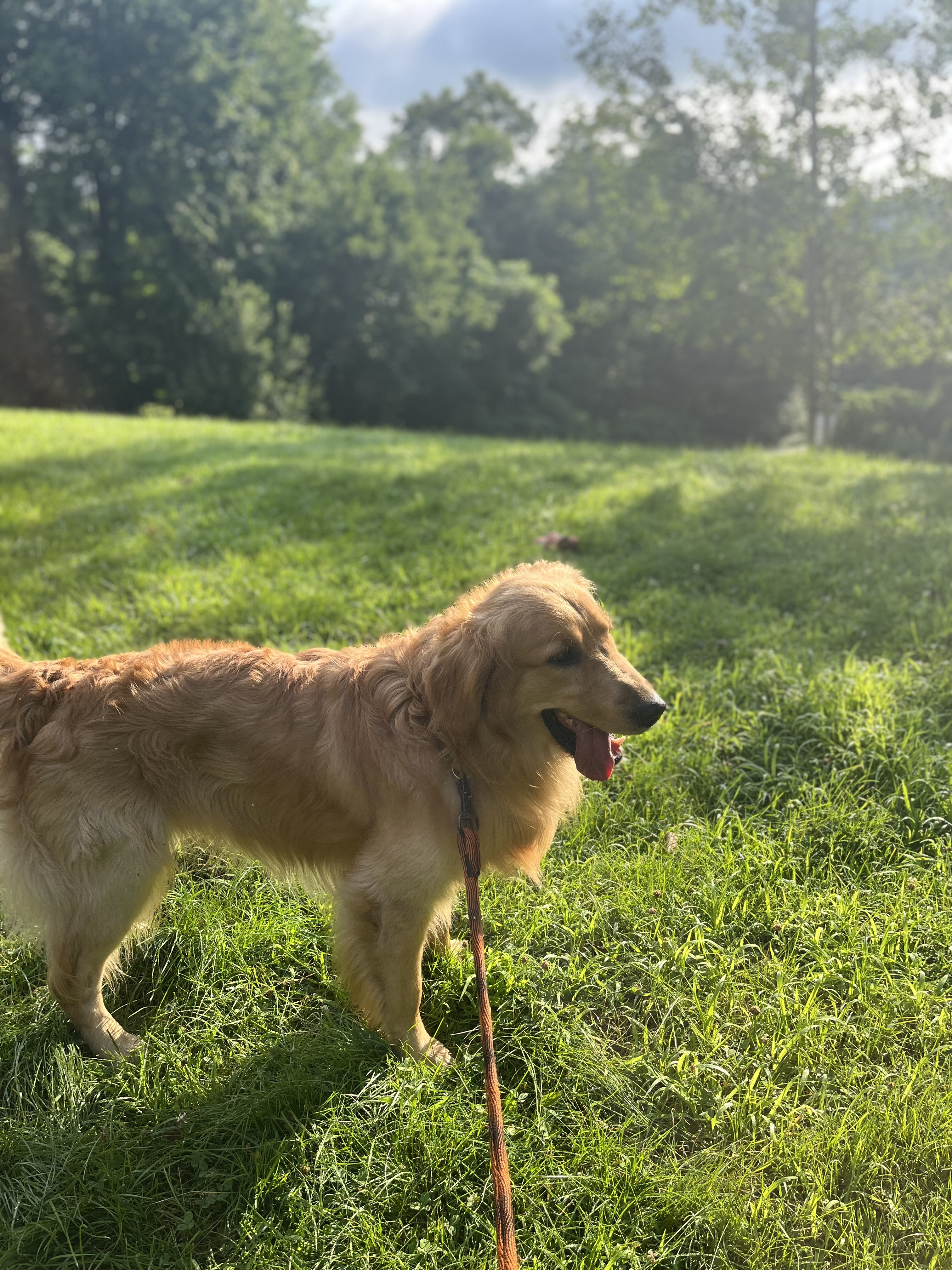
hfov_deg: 53.1
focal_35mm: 26
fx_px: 953
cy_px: 635
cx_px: 476
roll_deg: +4.9
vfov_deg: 67.3
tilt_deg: -20.4
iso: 50
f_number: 1.6
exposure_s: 1/928
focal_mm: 5.1
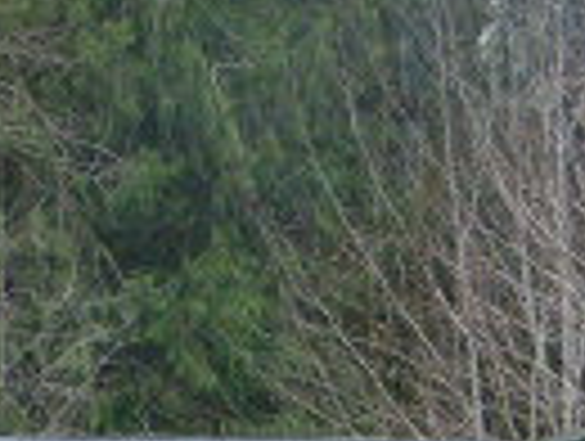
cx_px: 590
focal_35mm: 265
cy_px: 680
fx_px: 4487
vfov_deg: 5.6
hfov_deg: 7.4
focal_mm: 9.7
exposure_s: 1/60
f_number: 4.6
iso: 125
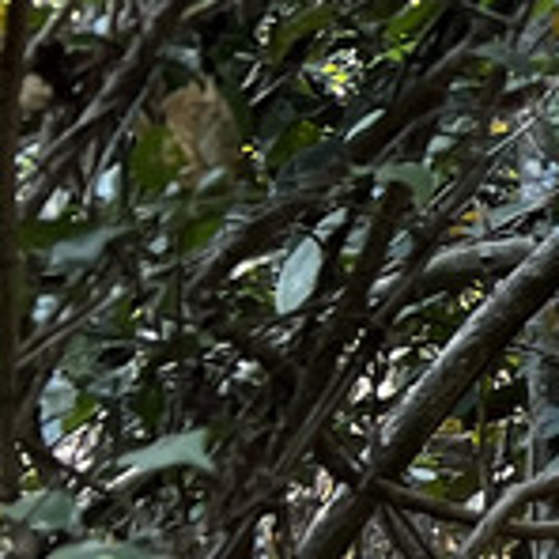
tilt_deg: +5.0
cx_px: 2172
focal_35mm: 186
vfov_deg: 9.4
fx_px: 3398
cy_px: 366
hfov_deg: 7.2
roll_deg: +2.6
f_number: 1.5
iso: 100
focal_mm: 5.7
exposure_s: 1/121
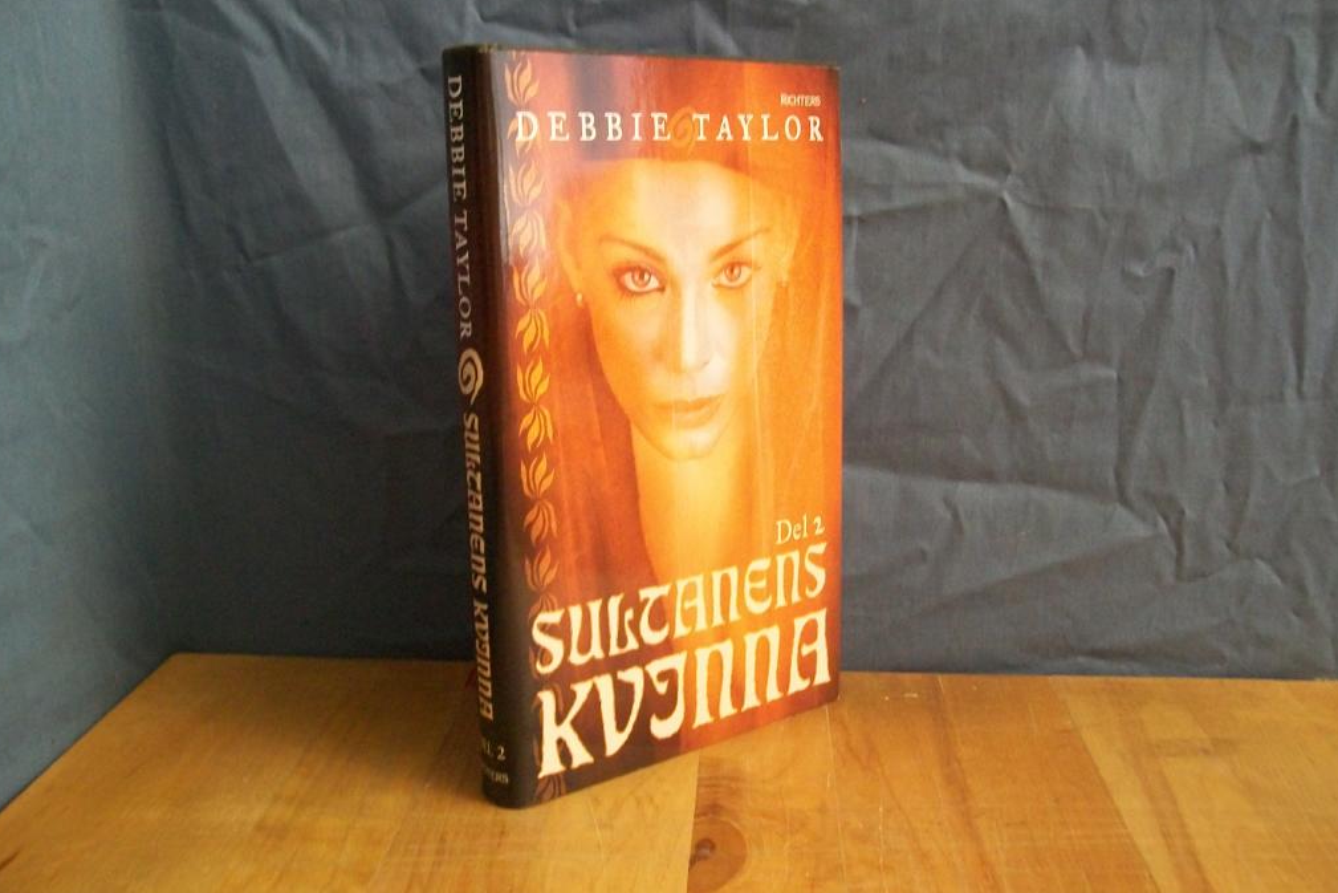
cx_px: 667
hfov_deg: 50.7
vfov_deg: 35.1
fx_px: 1412
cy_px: 437
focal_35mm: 38
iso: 190
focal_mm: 6
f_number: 2.7
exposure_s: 1/8
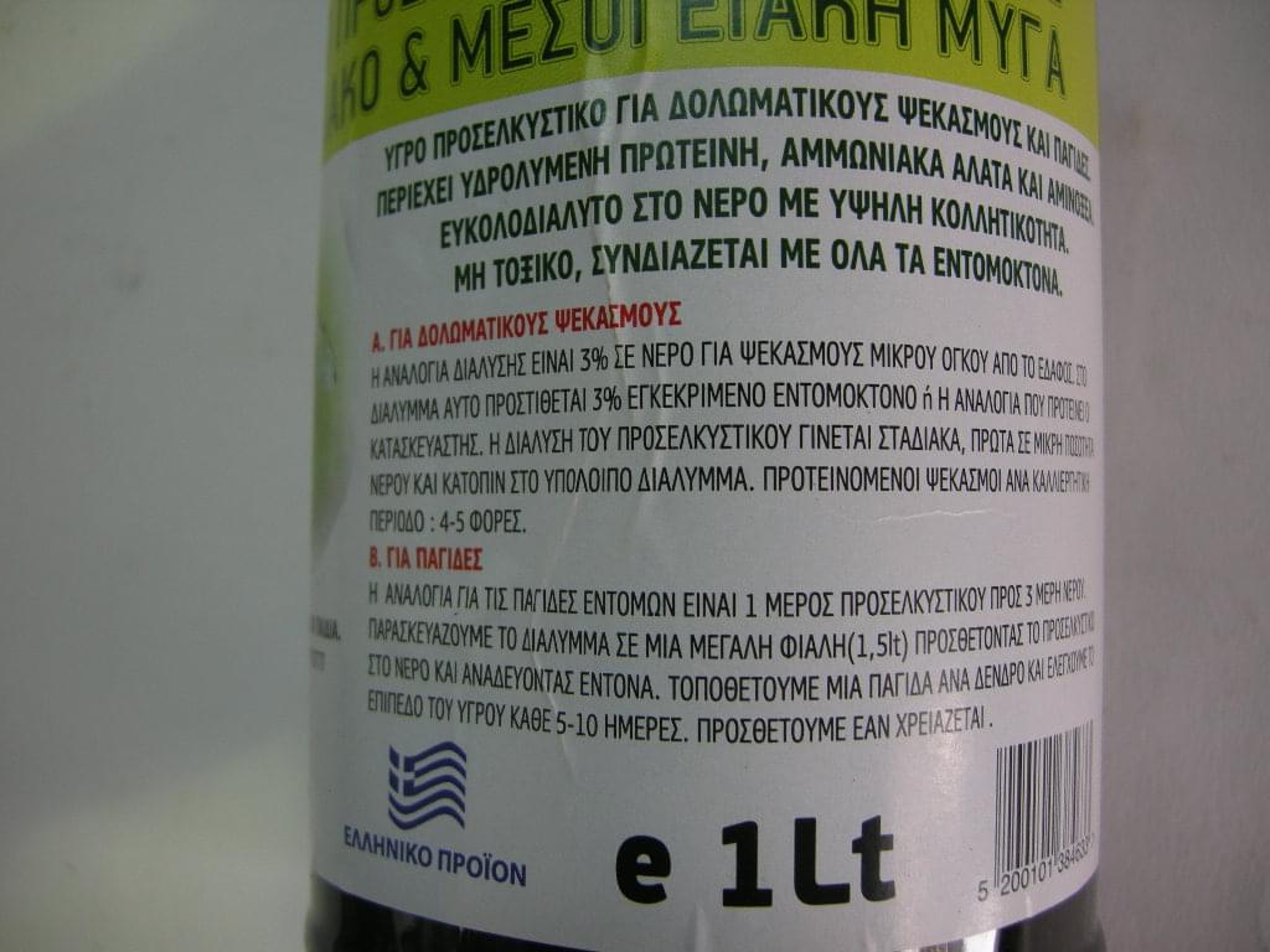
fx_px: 1321
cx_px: 635
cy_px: 476
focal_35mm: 36
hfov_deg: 51.4
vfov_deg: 39.7
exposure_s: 1/63.4
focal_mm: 7.5
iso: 83
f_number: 2.7
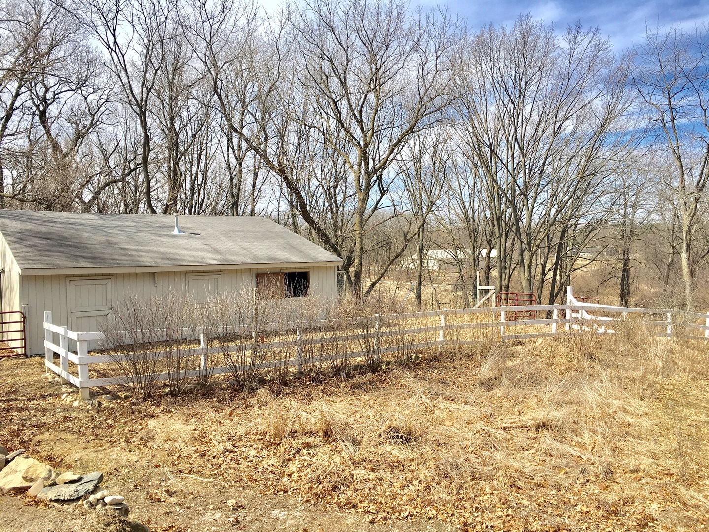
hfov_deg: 61.7
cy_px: 266
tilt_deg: -1.1
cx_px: 354
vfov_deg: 48.2
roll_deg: +0.9
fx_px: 594
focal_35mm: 29
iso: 25
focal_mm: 4.15
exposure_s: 1/1374
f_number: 2.2
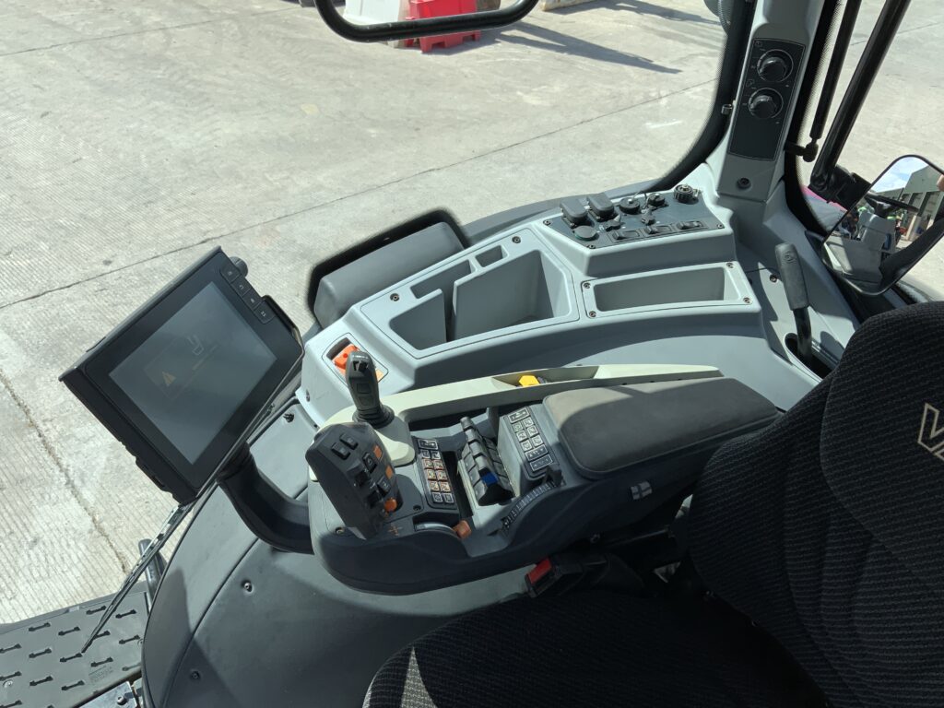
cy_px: 354
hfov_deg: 61.7
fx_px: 791
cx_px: 472
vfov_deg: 48.2
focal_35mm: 29
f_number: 1.8
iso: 16
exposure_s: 1/929
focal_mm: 3
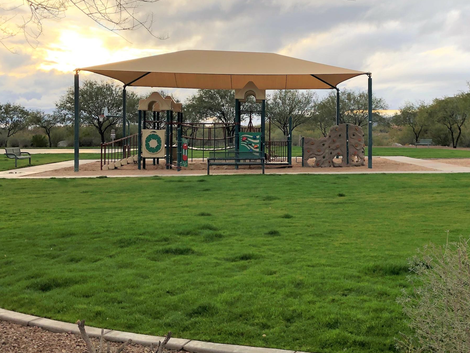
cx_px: 297
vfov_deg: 30.8
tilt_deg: -0.3
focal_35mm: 47
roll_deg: -0.4
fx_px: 638
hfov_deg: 40.1
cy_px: 138
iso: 20
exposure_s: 1/120
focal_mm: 4
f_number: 1.8
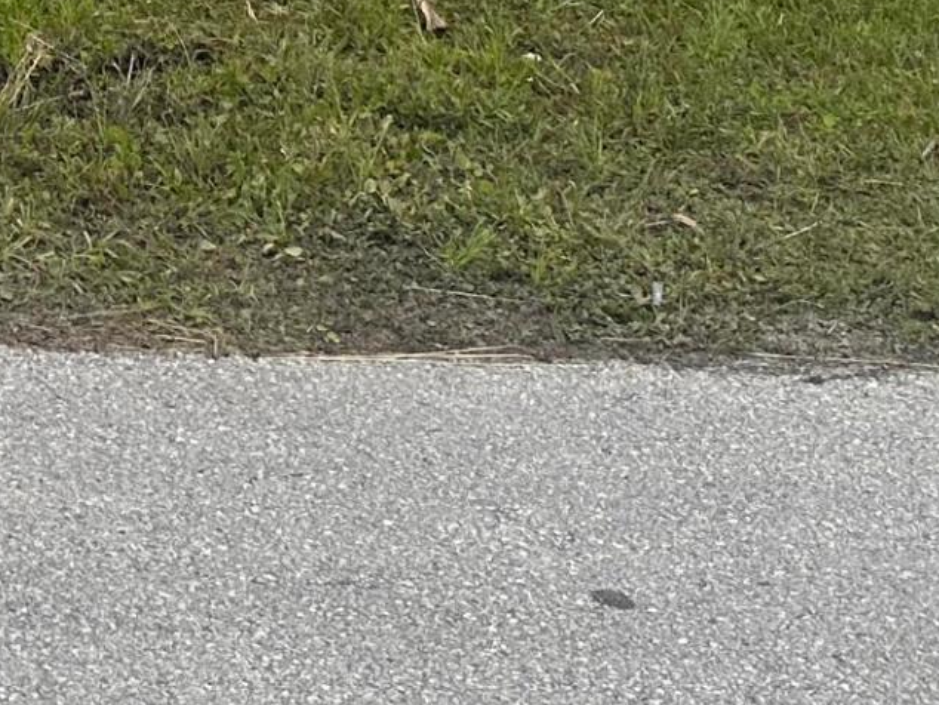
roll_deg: -2.3
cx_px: -252
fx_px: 2958
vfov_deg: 12.0
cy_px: -736
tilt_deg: -7.4
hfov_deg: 17.1
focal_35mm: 109
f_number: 1.78
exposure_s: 1/3717
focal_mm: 6.86
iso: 80
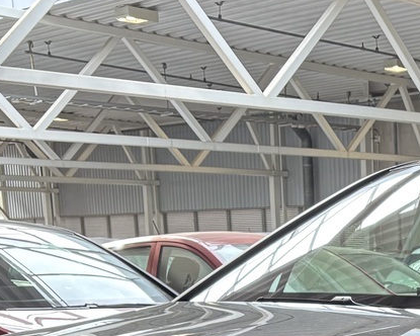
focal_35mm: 88
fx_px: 1094
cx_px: 432
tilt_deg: -12.9
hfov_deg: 20.9
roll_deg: +0.6
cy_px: 488
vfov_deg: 16.1
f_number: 1.6
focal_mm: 5.96
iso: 100
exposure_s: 1/100
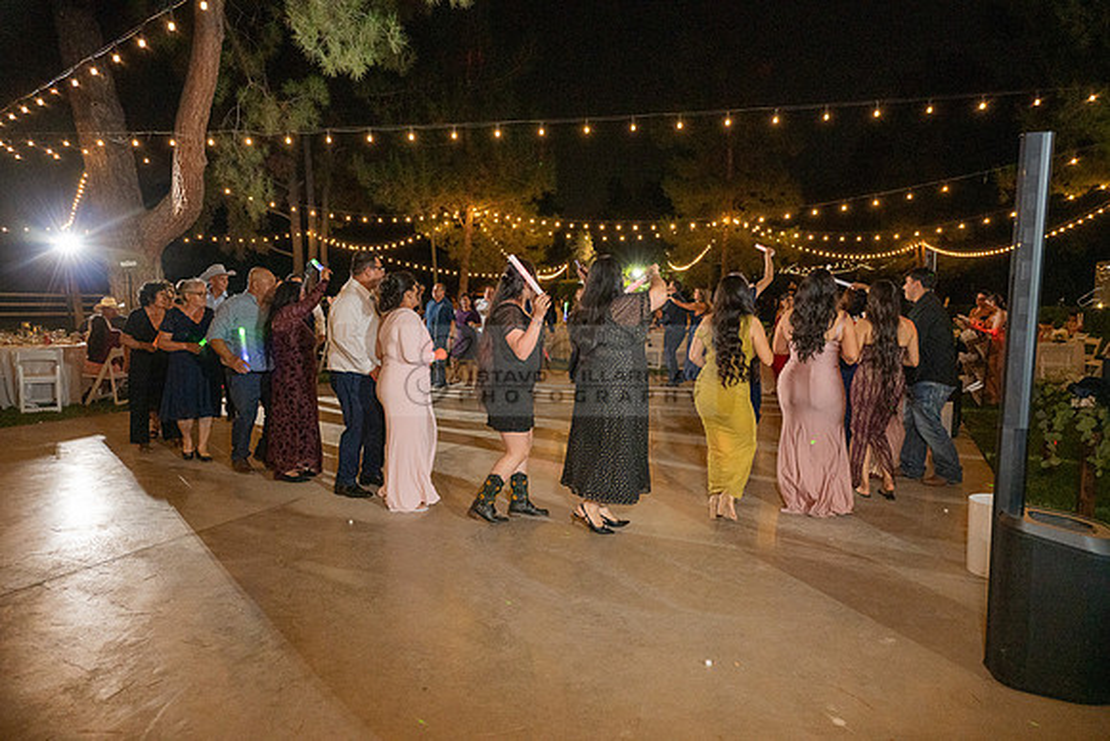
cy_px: 370
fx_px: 740
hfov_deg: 73.7
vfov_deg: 53.2
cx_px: 555
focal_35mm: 24
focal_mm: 24
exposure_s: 1/250
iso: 3200
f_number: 4
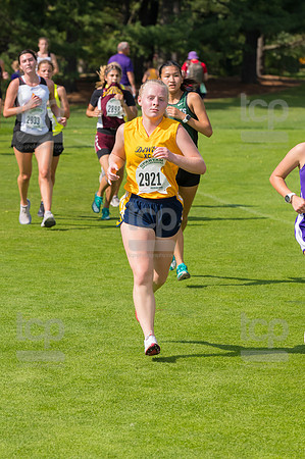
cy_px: 230
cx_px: 152
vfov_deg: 11.0
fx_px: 2382
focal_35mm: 187
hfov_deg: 7.3
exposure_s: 1/2000
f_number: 5.6
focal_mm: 125
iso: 500
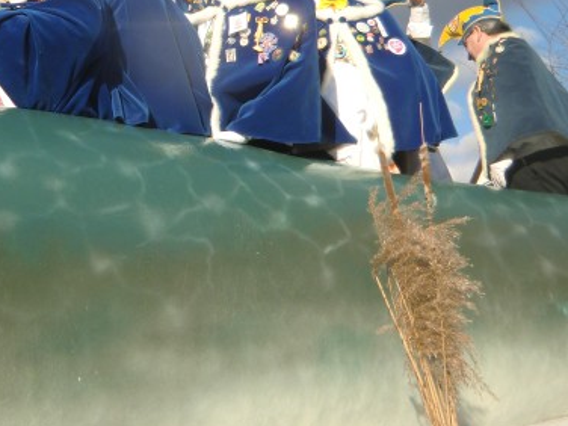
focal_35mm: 51
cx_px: 184
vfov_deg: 27.8
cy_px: 63
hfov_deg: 37.1
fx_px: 837
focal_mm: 4.3
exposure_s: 1/800
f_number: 3.2
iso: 64
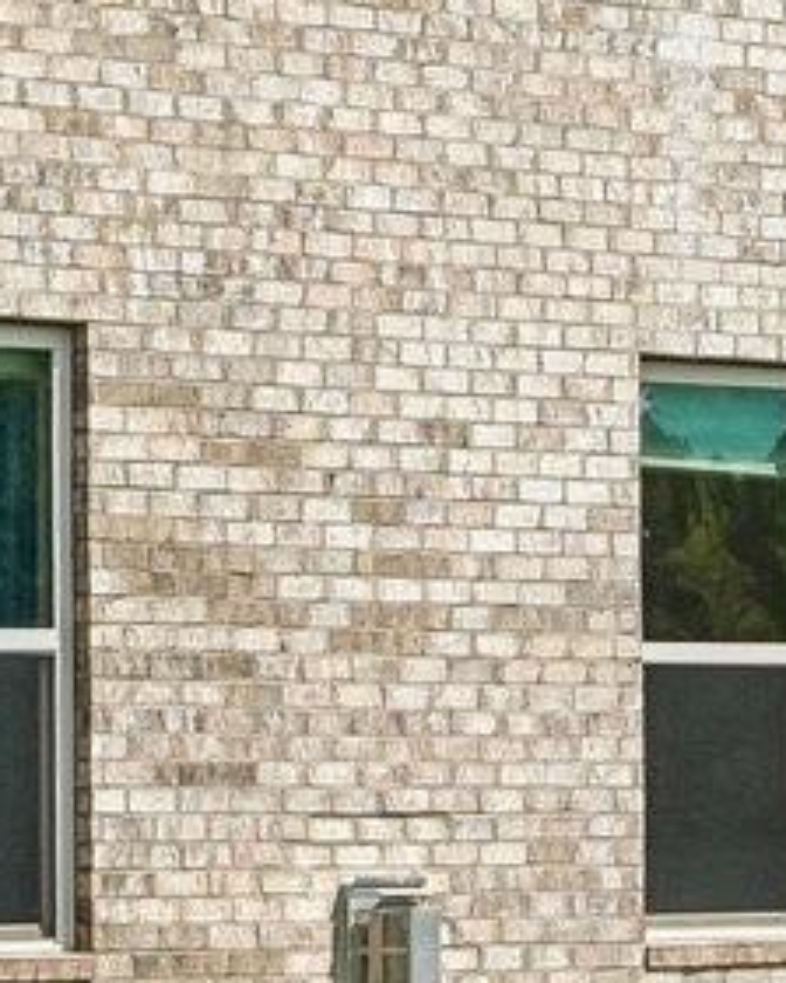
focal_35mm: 206
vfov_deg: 9.4
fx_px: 5990
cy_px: 181
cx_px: -411
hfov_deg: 7.4
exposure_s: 1/200
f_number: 8
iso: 100
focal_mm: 20
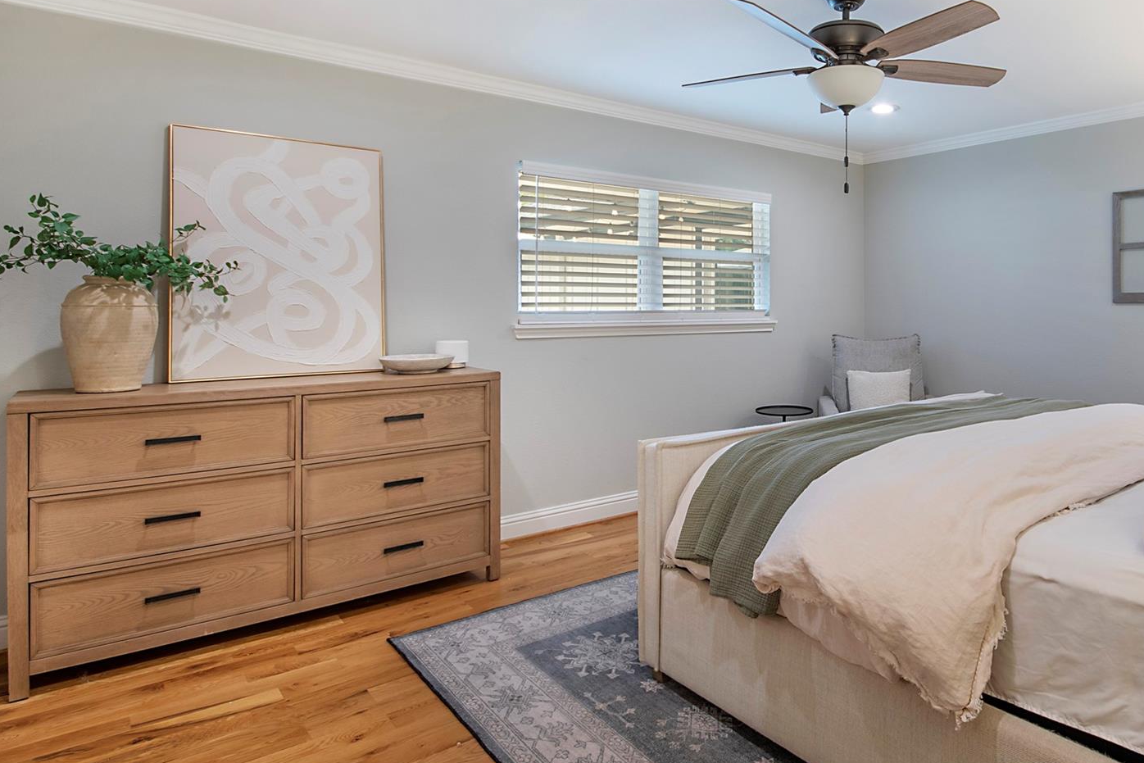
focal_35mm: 22
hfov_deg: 75.9
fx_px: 699
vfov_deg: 56.9
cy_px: 311
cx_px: 771
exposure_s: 1/20
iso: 100
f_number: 8
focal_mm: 10
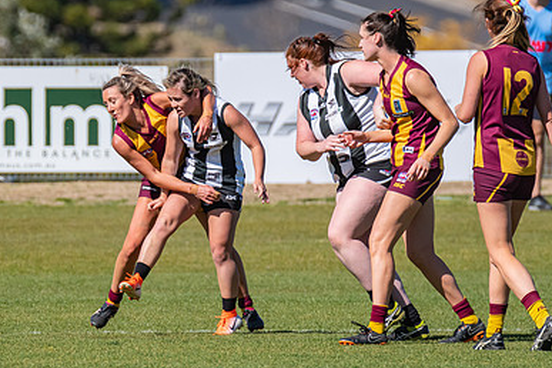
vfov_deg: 1.0
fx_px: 20729
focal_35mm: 1352
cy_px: 220
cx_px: 170
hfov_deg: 1.5
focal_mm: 600
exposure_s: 1/3200
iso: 800
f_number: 8
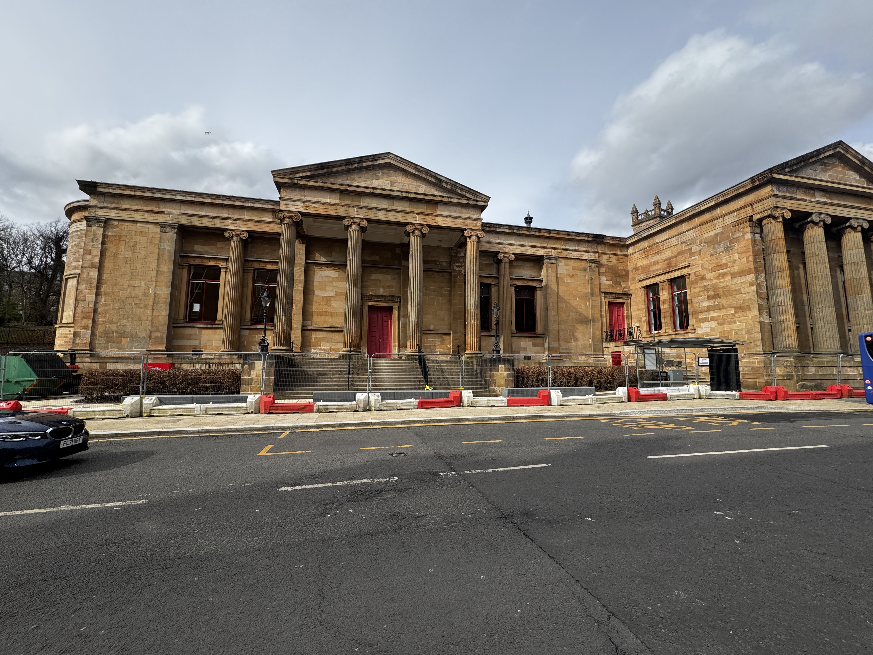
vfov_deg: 85.7
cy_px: 328
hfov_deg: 102.1
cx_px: 436
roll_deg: -0.9
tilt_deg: +6.2
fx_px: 353
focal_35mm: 14
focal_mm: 2.22
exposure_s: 1/868
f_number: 2.2
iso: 40
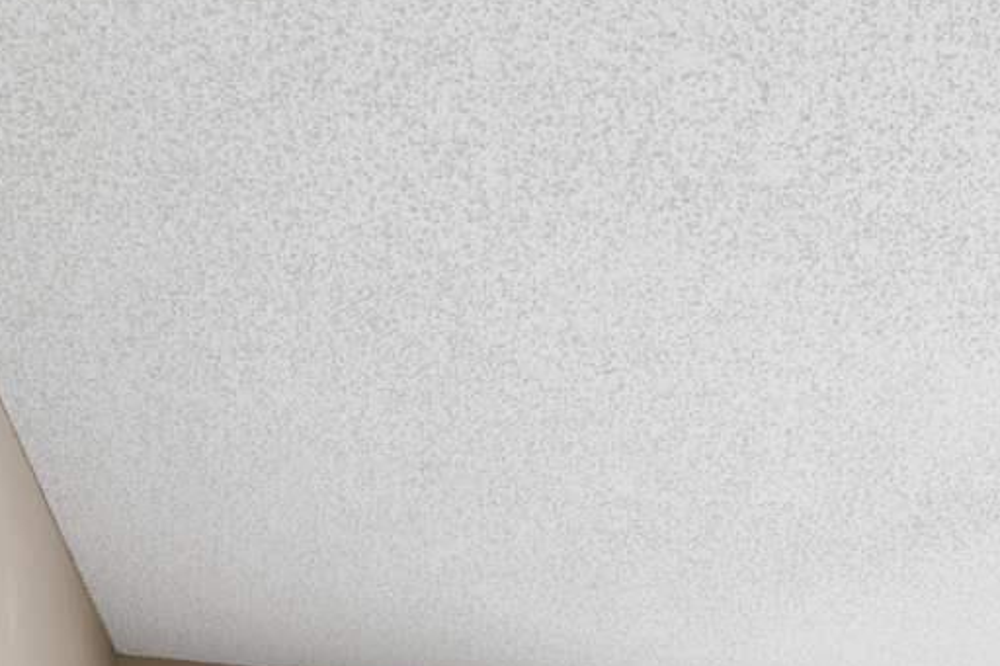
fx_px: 1555
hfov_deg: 33.5
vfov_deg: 18.6
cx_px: 924
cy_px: 1212
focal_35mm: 56
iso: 400
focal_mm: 14
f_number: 11
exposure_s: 1/6
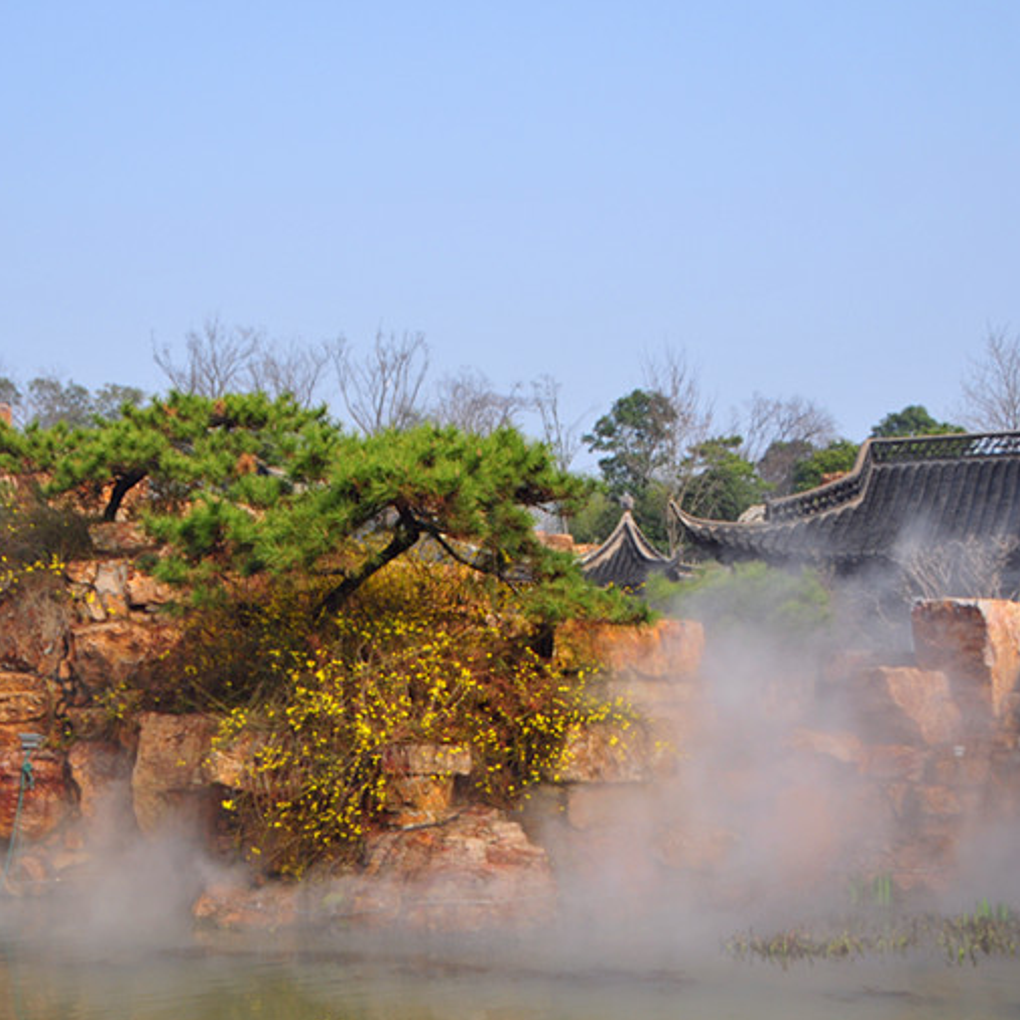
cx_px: 391
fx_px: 1700
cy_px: 515
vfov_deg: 33.4
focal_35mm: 51
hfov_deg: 33.3
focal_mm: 26
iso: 200
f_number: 4
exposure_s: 1/1250
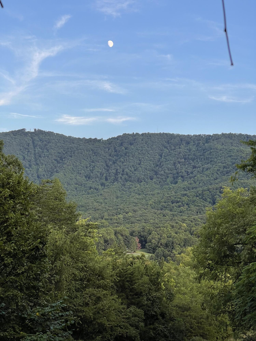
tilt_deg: +5.0
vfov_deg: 30.3
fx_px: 631
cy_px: 170
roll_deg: -2.1
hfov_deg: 22.9
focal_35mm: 64
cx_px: 128
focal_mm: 7.5
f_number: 2.2
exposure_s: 1/144
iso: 20
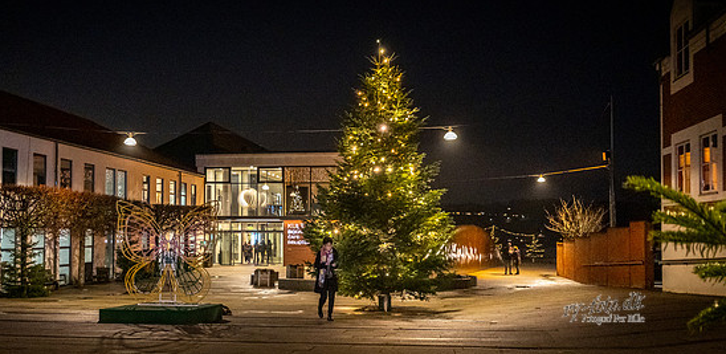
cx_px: 293
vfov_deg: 23.3
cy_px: 203
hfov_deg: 45.6
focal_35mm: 46
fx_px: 859
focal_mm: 23
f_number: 2.8
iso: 3200
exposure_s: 1/60
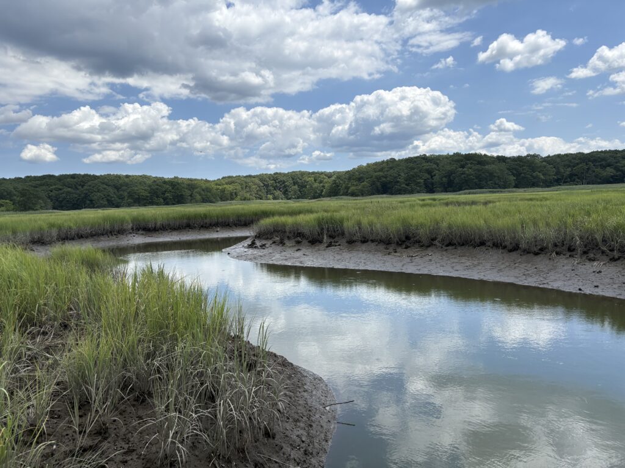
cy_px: 234
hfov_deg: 67.3
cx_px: 312
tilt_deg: -3.8
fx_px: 469
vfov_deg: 53.1
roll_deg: +2.7
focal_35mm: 26
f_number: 1.6
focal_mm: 5.96
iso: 50
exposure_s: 1/4329
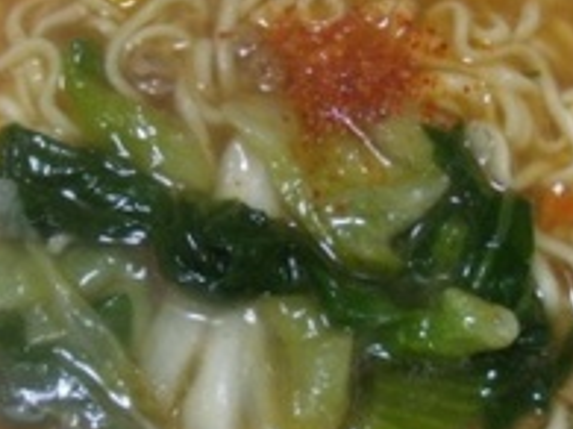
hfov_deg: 26.2
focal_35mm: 74
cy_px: 150
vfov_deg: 19.8
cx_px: 209
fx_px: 1224
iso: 400
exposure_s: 1/60
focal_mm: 6.4
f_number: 3.6
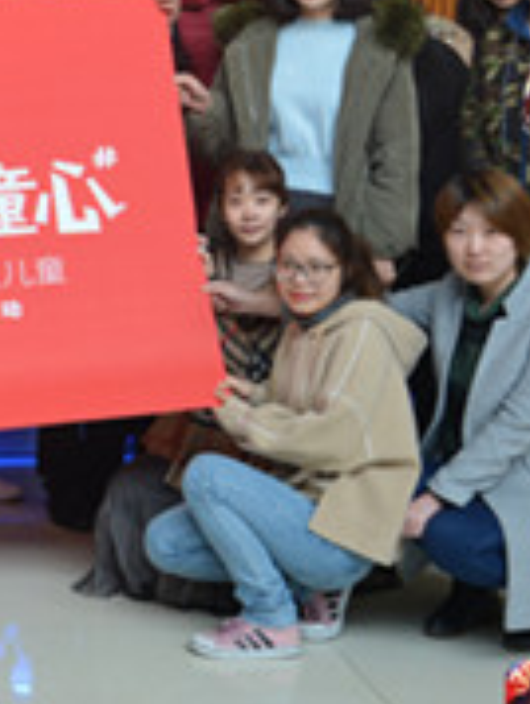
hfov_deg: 14.7
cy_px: 132
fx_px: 1975
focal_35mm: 97
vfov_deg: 20.0
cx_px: -127
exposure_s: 1/80
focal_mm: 24
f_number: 4
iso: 400
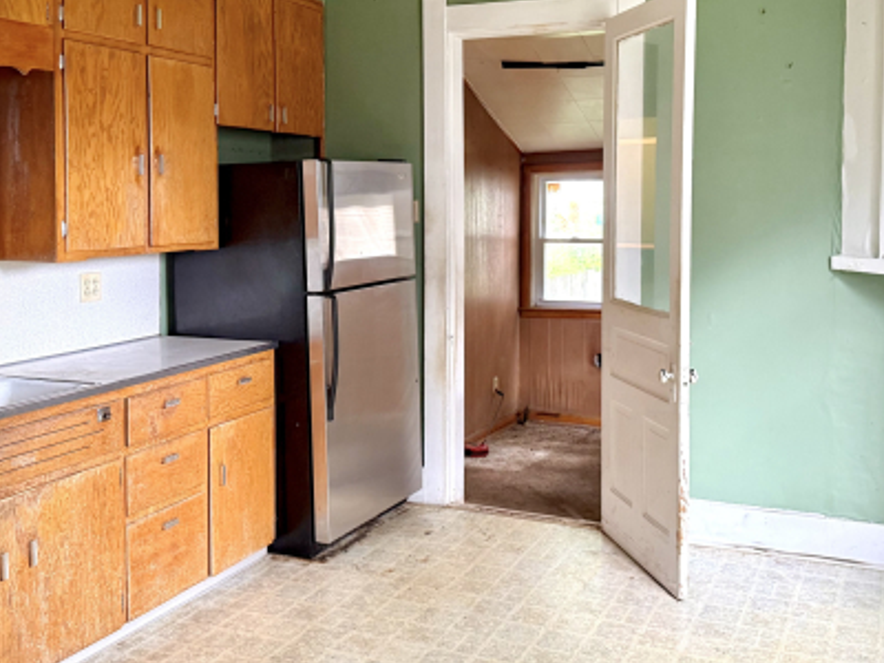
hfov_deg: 46.8
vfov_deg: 35.7
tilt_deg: -4.7
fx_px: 1021
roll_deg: +0.5
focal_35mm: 40
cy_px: 234
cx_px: 434
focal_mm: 6.76
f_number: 1.78
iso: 400
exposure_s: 1/60
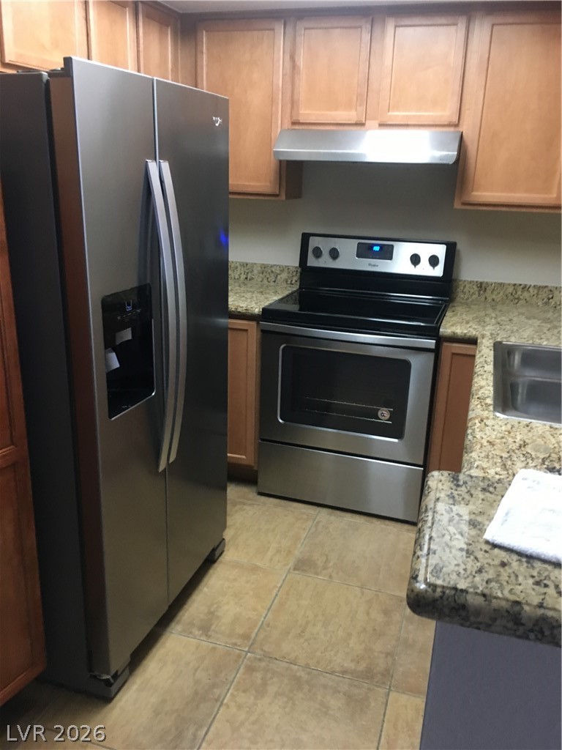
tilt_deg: -14.9
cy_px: 375
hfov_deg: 48.2
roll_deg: -0.3
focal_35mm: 29
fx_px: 628
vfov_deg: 61.7
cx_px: 281
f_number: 2.2
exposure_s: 1/24
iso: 200
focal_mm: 4.15
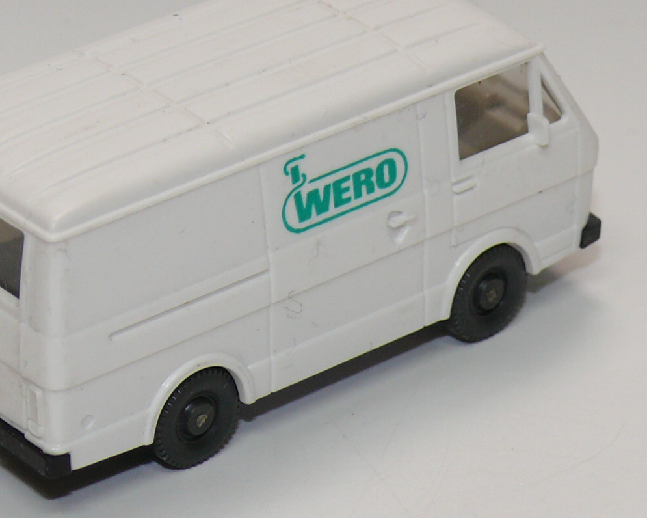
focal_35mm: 212
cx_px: 224
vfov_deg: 7.3
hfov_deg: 9.1
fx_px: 4060
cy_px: 167
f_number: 4
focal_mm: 16.2
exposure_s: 1/30
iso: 100
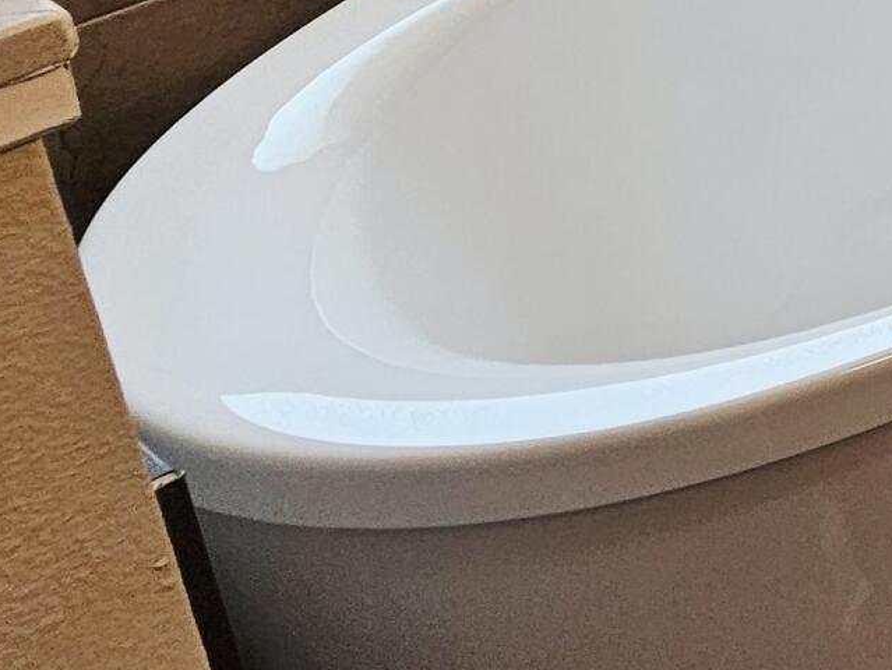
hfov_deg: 17.6
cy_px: -518
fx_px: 1573
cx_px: 1908
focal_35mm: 61
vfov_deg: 18.8
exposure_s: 1/60.2
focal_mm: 2.2
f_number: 2.2
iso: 50
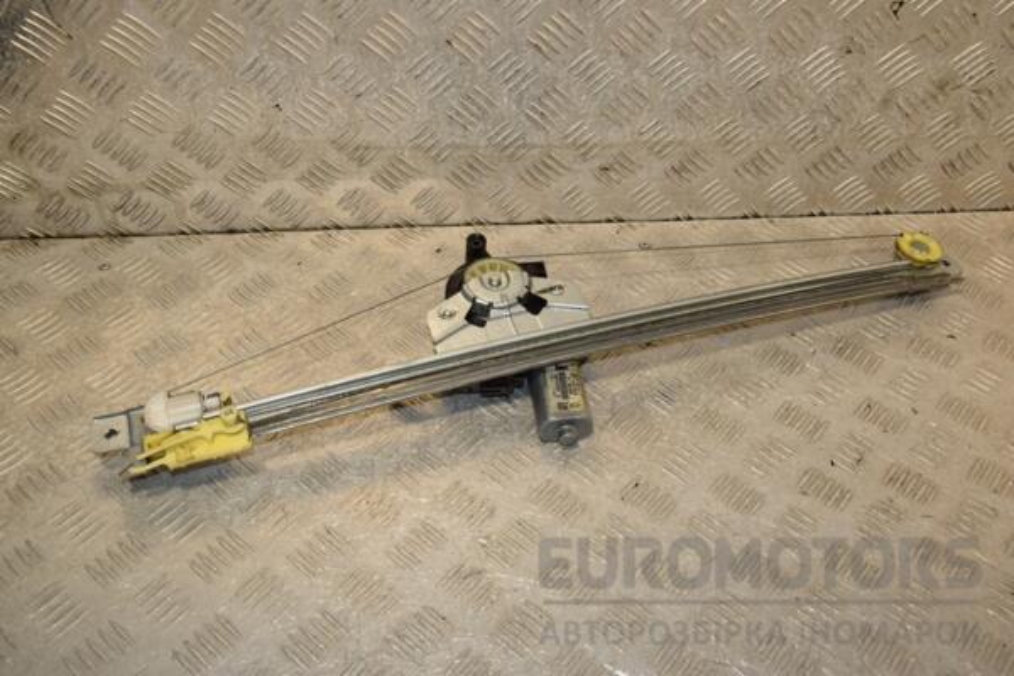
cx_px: 507
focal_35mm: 36
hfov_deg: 53.1
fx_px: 1014
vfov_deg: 36.9
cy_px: 338
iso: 800
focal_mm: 24
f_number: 8
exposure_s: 1/200
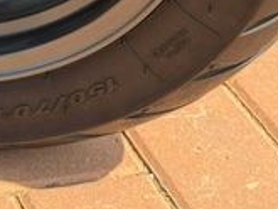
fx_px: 1495
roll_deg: +3.8
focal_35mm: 186
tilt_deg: -17.2
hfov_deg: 10.3
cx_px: -145
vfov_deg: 7.8
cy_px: -150
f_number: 1.78
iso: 80
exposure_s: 1/917
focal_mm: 6.76
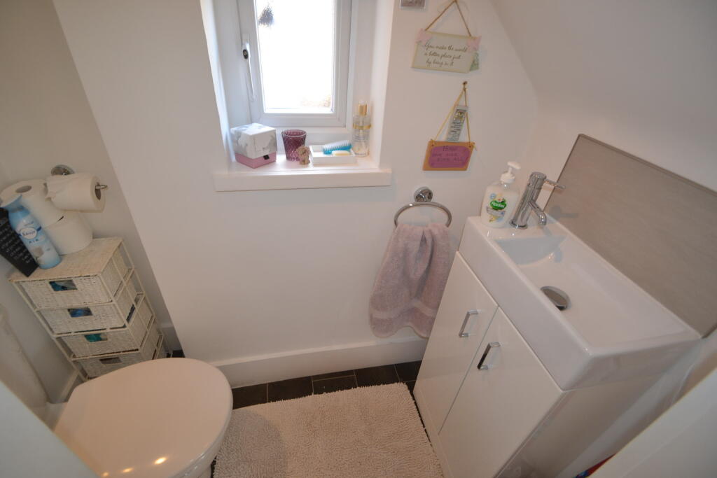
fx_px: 299
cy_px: 239
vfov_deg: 77.3
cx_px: 358
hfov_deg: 100.4
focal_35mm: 15
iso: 320
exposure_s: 1/60
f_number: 4
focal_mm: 10
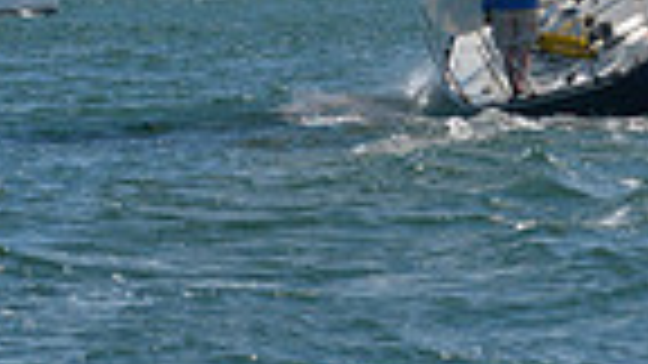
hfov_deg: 5.1
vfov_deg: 2.8
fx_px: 7251
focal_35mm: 422
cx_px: 155
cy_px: -858
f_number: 10
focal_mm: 100
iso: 280
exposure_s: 1/1250
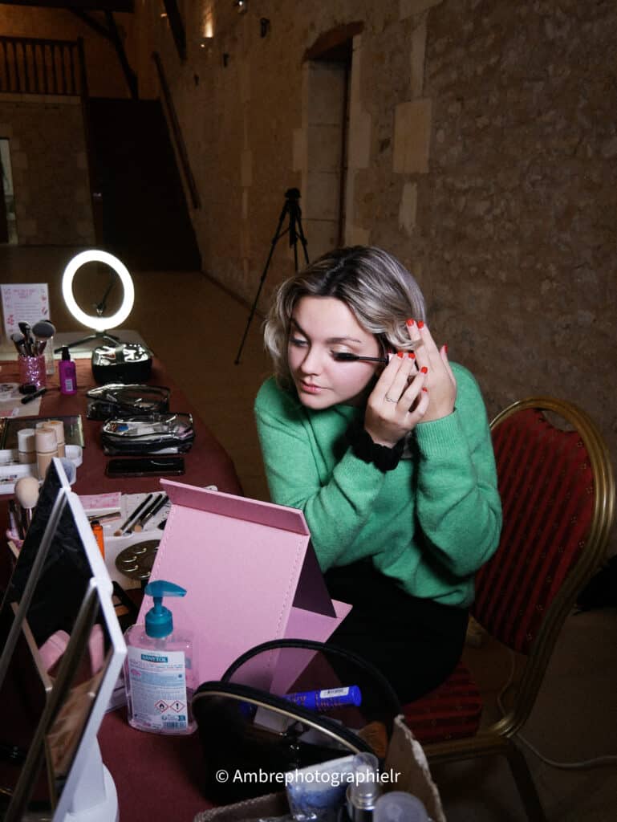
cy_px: 411
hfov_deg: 46.8
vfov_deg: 59.9
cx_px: 308
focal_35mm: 30
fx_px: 712
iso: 400
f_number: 3.7
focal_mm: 15
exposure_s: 1/60
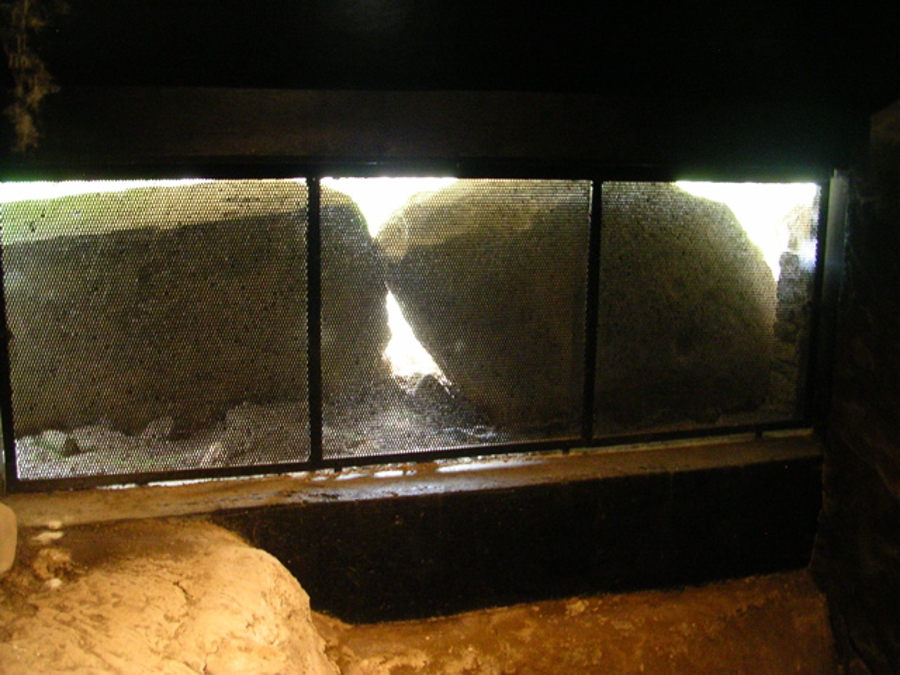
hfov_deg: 49.0
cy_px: 338
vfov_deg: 37.7
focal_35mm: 38
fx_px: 988
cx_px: 450
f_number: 2.8
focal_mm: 5.8
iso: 192
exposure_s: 1/2.5
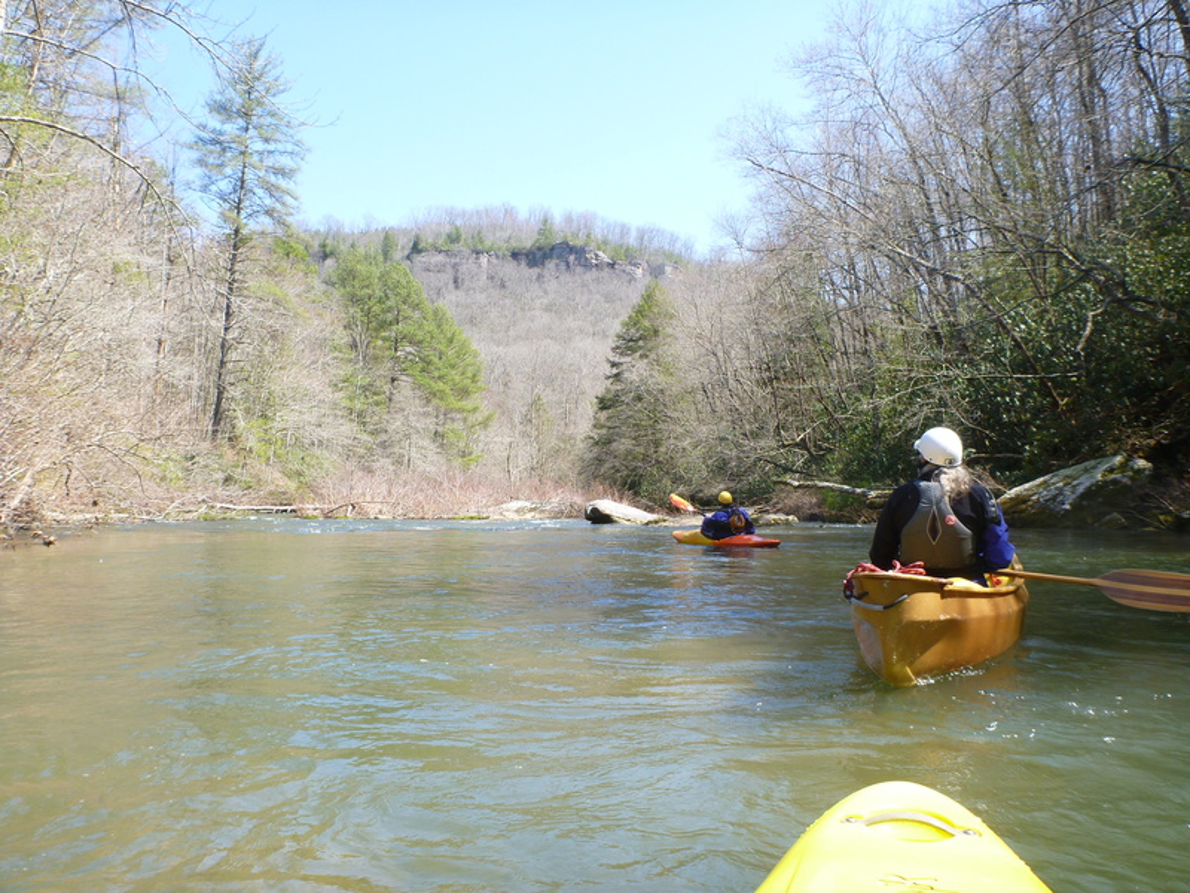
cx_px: 595
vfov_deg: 49.7
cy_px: 446
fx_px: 963
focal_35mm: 28
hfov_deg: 63.4
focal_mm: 4.9
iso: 100
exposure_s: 1/200
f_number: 3.3
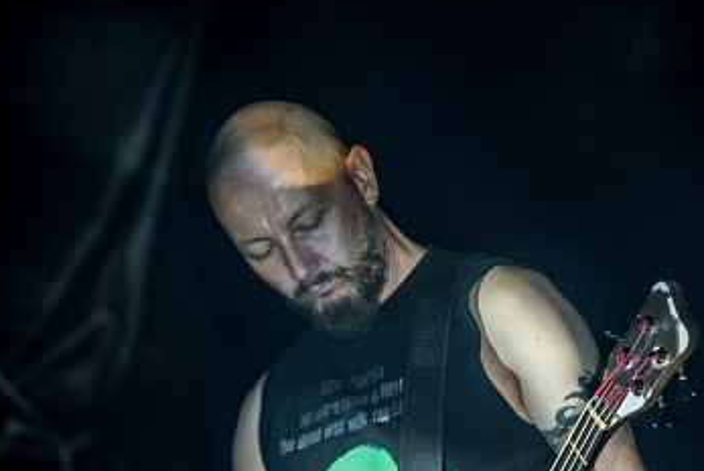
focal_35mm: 322
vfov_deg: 4.3
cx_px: 546
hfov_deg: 6.4
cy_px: 364
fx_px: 6302
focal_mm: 155
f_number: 2.8
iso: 3200
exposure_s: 1/200
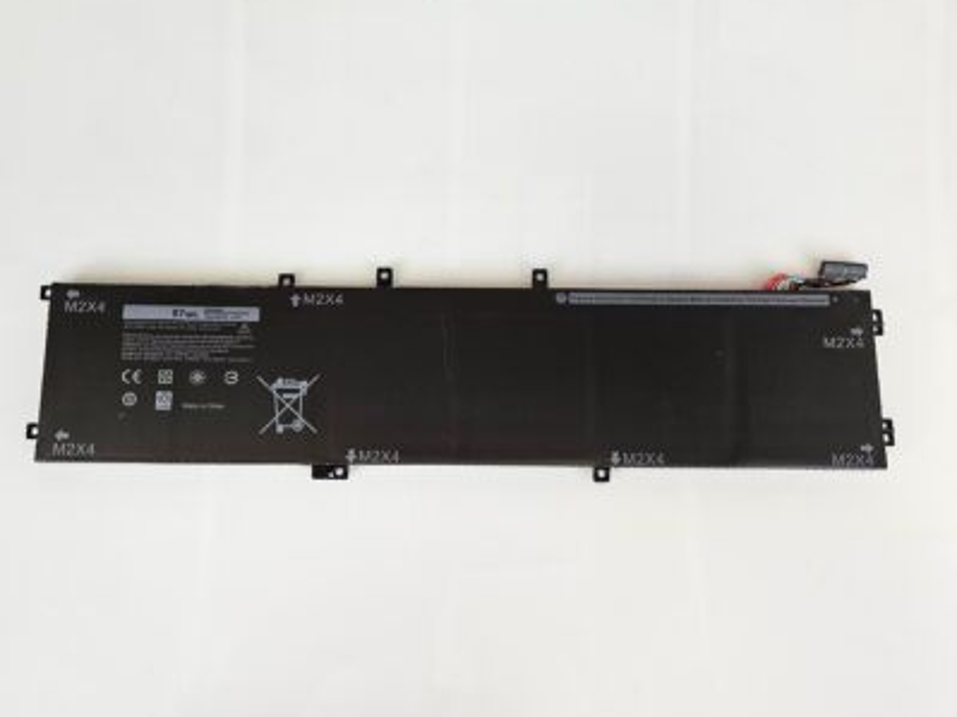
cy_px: 357
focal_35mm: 24
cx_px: 461
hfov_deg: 71.6
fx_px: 663
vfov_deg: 56.8
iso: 160
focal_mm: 5.4
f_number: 1.8
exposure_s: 1/359
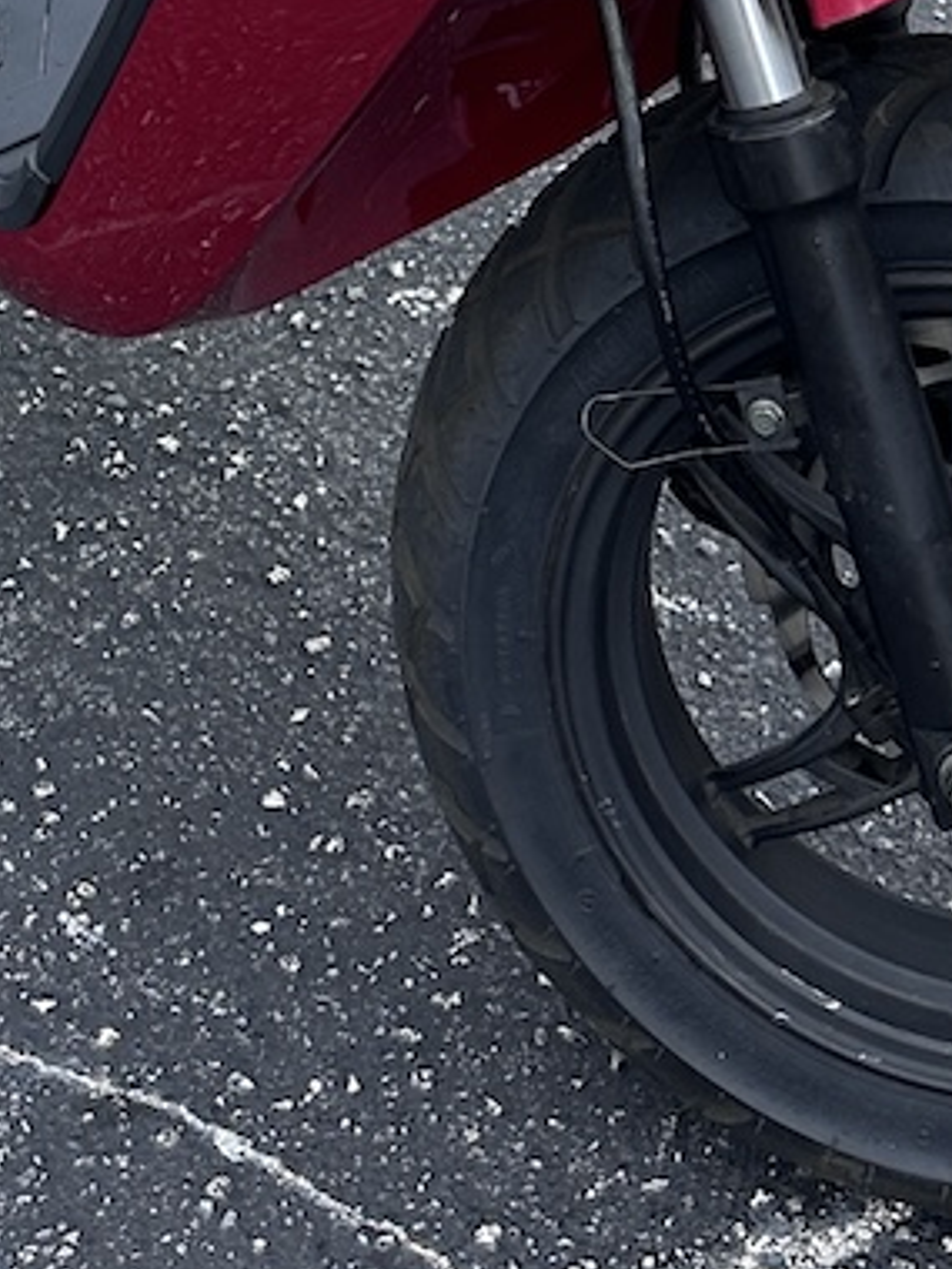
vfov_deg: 17.6
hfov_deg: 14.5
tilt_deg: -21.7
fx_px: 3704
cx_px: 67
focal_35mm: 101
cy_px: -604
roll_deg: -3.8
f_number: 1.78
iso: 80
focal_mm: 6.86
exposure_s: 1/1083
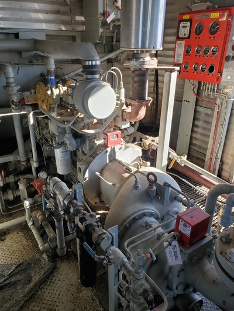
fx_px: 234
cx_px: 117
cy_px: 156
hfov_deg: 53.1
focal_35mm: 26
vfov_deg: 67.3
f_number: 2.4
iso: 50
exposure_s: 1/100
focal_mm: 4.3
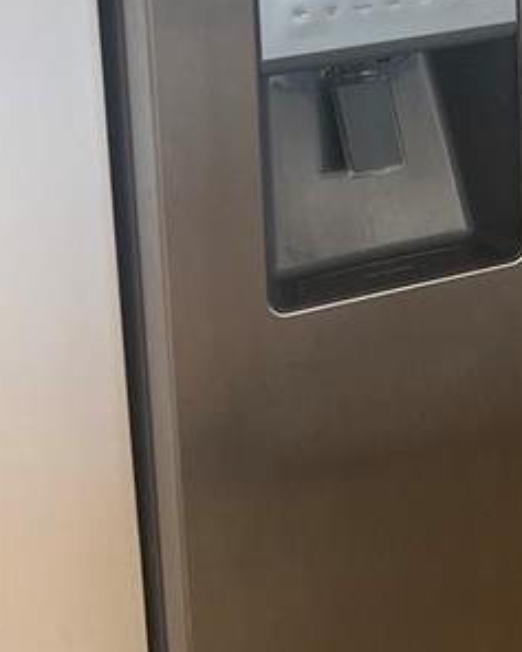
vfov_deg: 17.8
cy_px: -99
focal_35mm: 103
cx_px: 764
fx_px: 1988
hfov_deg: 14.1
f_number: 1.5
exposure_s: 1/121
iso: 100
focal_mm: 5.7
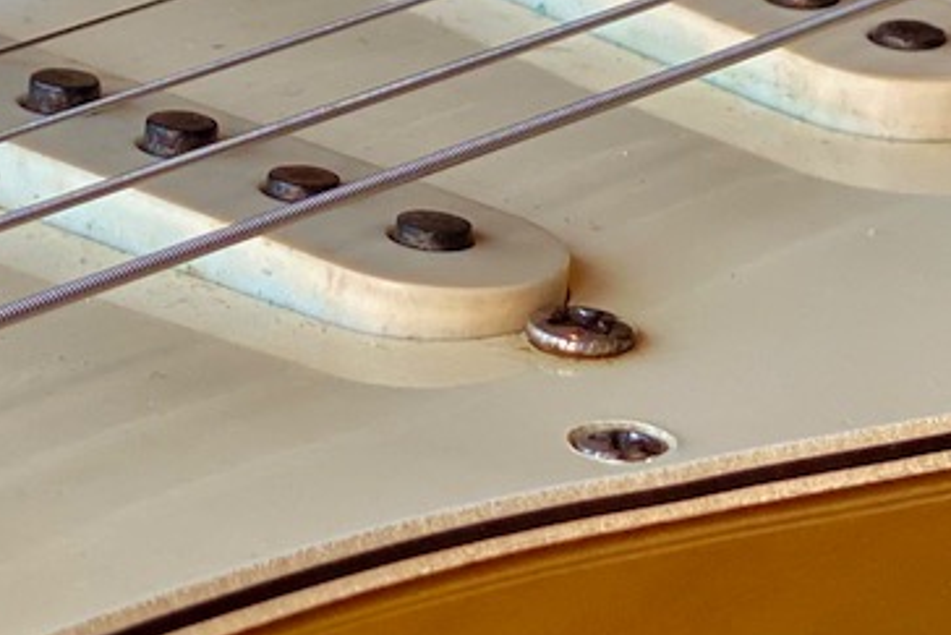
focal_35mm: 190
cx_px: 502
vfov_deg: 7.2
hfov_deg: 10.8
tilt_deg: -18.5
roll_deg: -3.7
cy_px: 16
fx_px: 5021
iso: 80
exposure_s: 1/100
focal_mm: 6
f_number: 2
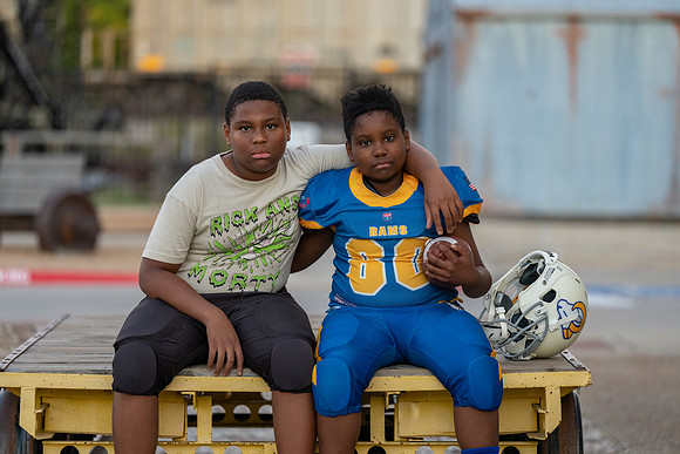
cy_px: 227
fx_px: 2702
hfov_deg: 14.3
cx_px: 340
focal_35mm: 143
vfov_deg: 9.6
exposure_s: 1/320
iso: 2500
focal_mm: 143
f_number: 2.8
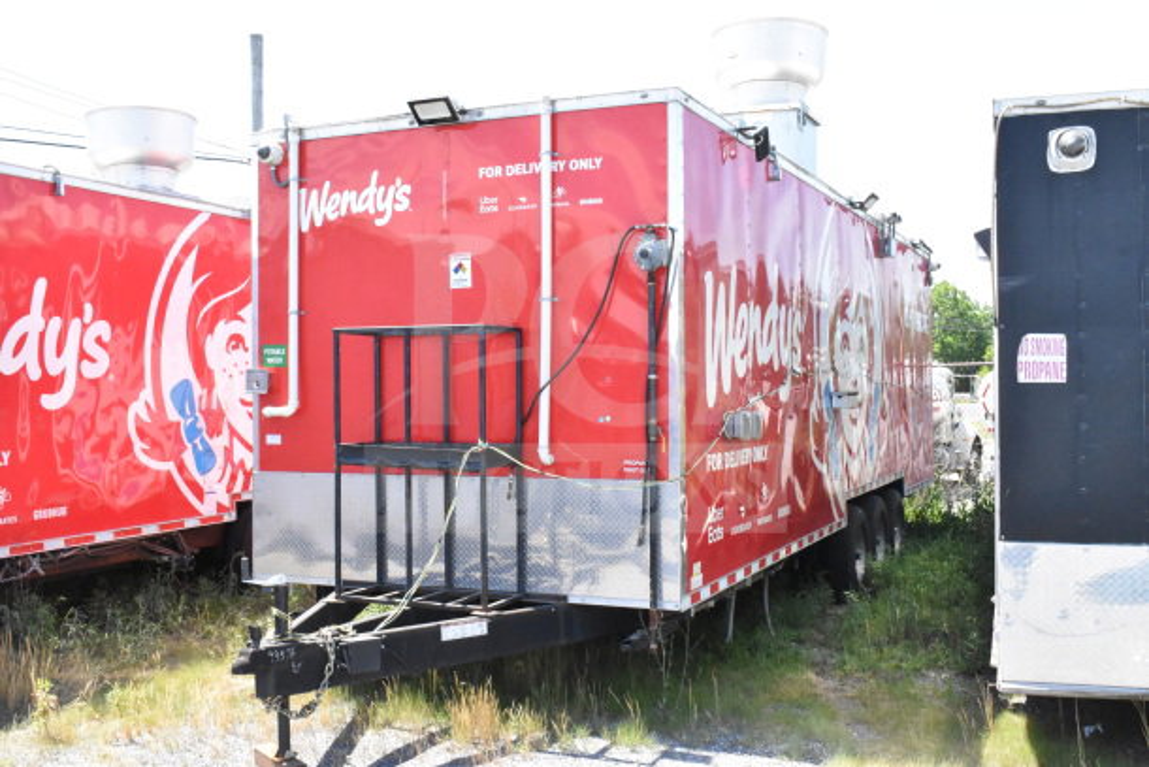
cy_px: 384
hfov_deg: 51.3
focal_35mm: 38
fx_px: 1197
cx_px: 574
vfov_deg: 35.5
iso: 6400
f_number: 16
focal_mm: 25
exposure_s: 1/1000
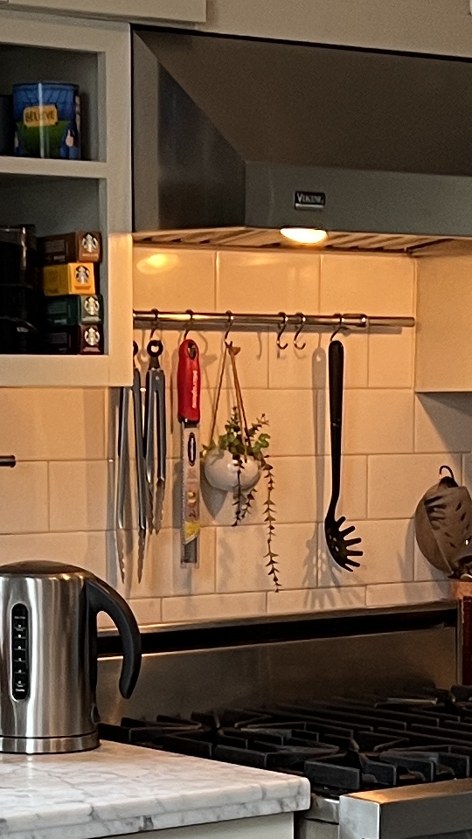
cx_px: 191
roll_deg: +0.2
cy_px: 728
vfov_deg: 17.8
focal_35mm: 119
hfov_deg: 10.2
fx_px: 2648
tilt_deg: -6.9
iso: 125
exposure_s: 1/60
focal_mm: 5.7
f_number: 1.5
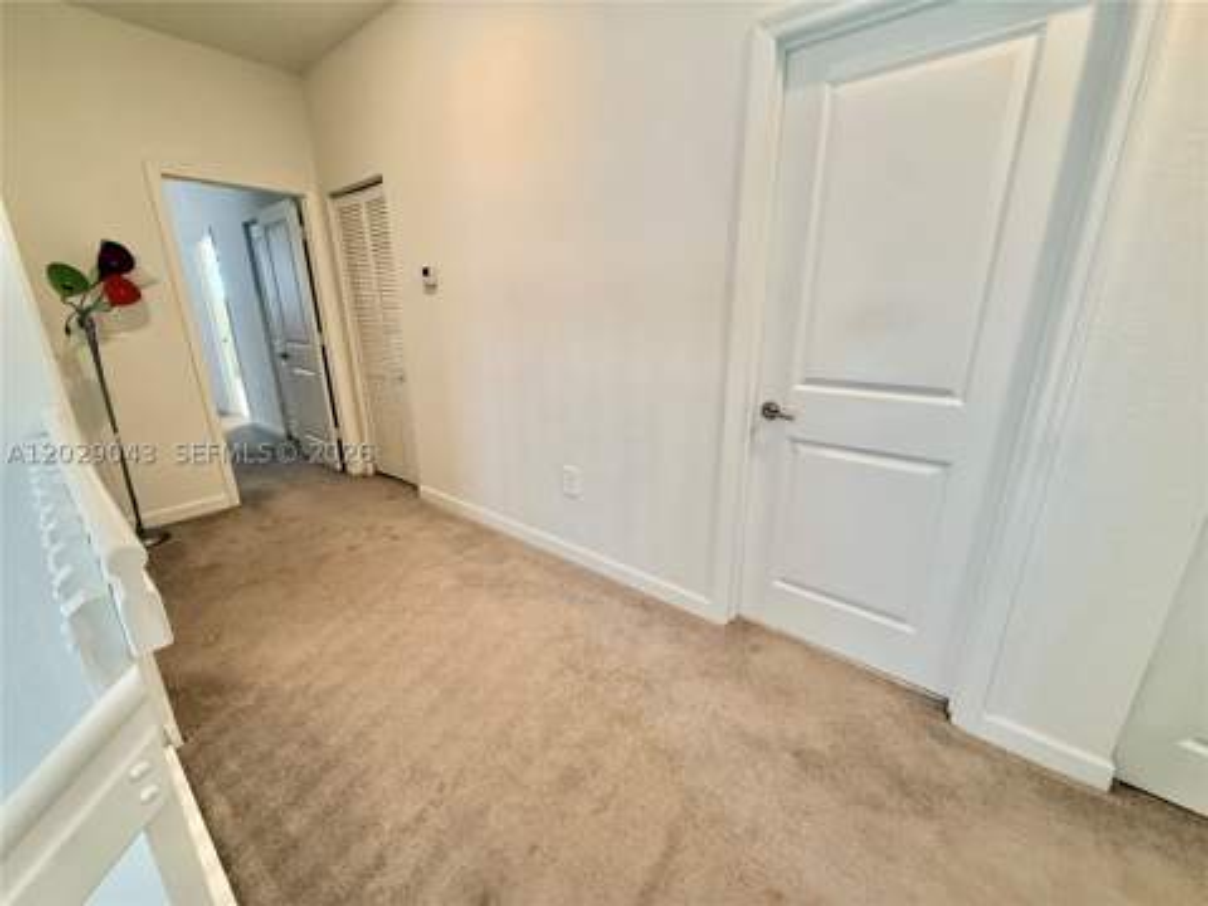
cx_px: 604
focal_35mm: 14
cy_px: 453
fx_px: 489
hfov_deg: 102.1
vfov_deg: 85.7
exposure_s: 1/120
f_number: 2.2
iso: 320
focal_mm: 2.22
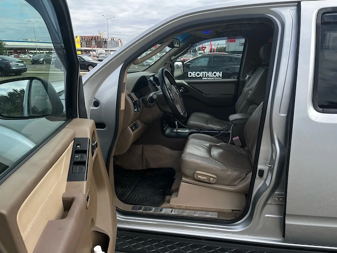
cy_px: 126
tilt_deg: -14.7
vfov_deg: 53.1
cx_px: 168
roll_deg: +1.0
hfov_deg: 67.3
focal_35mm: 26
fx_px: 253
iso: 50
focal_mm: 5.1
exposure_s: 1/983
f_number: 1.6
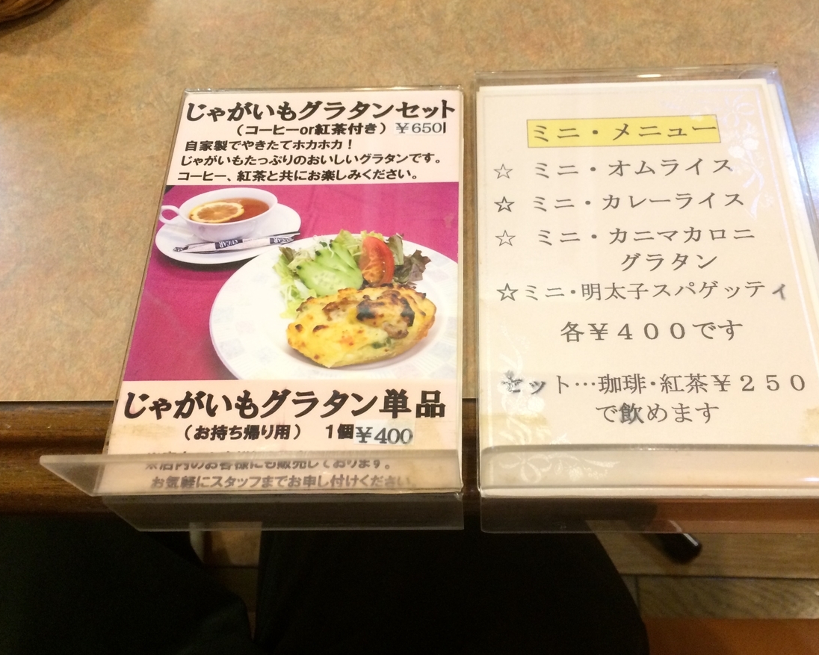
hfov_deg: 57.1
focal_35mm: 31
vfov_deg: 47.1
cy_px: 327
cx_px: 446
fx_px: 751
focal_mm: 4.15
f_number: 2.2
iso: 160
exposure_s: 1/30
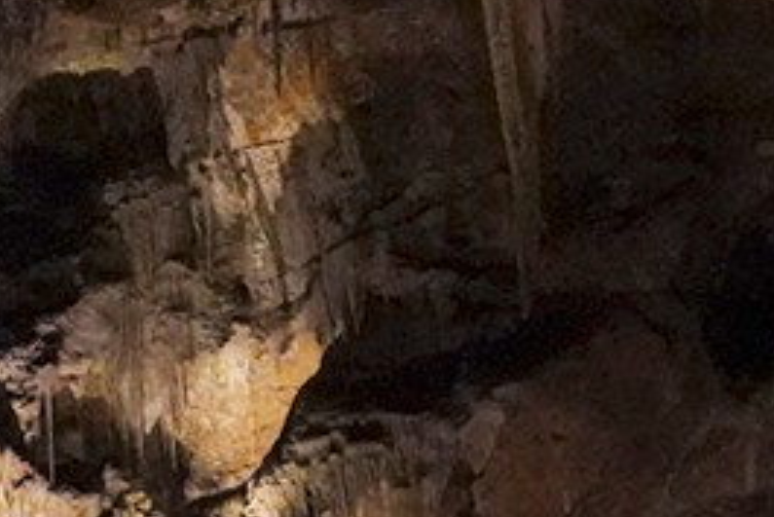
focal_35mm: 219
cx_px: -88
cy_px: 713
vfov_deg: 6.2
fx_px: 4711
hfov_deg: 9.3
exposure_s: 1/80
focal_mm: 29
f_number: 4
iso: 12800
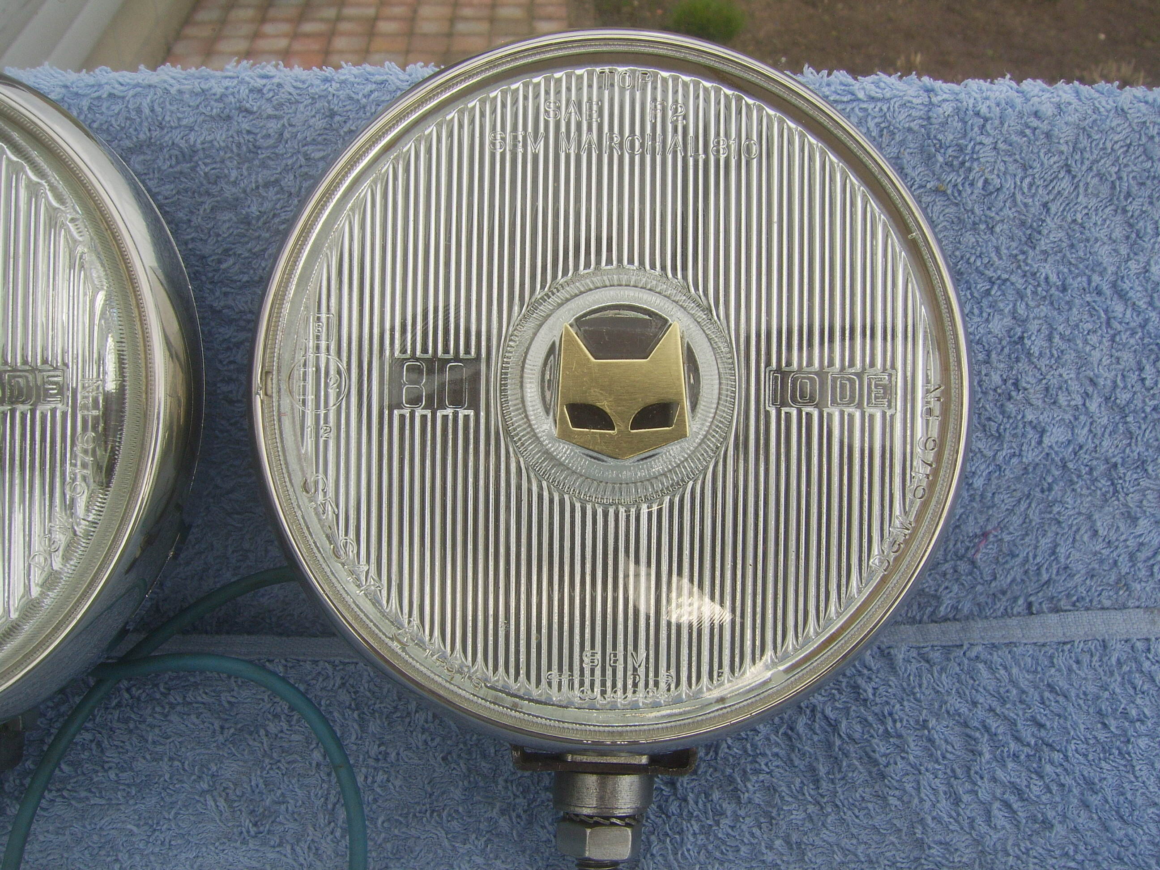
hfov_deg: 49.0
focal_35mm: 38
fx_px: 1273
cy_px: 435
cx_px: 580
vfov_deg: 37.7
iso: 50
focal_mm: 7.8
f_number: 6.4
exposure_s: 1/160
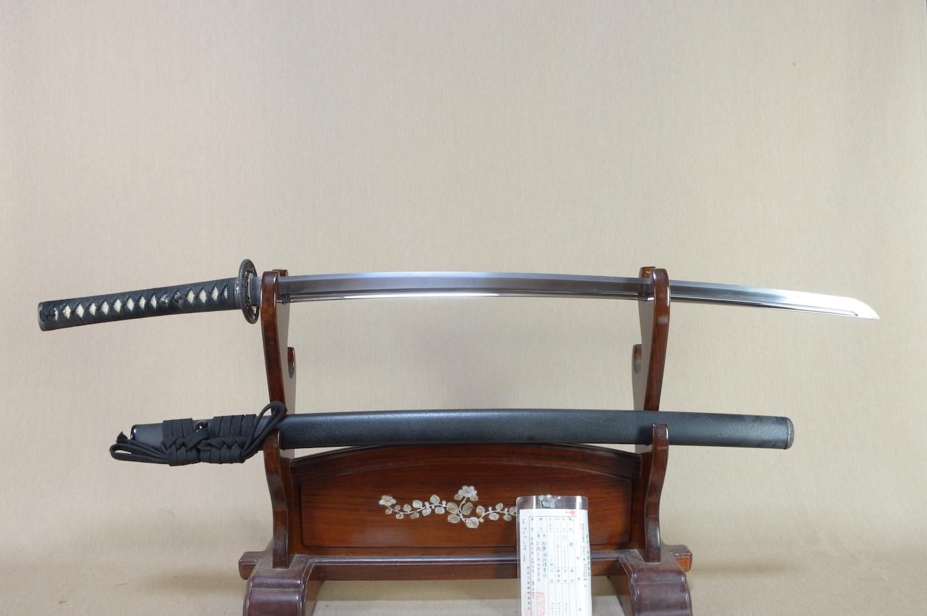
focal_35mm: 30
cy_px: 308
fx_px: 772
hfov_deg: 62.0
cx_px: 464
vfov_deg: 43.5
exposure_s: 1/1.6
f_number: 11
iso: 400
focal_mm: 20
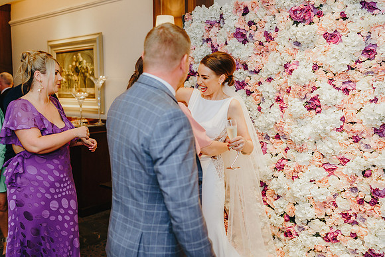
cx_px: 192
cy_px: 128
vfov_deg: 37.9
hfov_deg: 54.4
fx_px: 374
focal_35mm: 35
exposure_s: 1/200
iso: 640
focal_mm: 35
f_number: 2.2
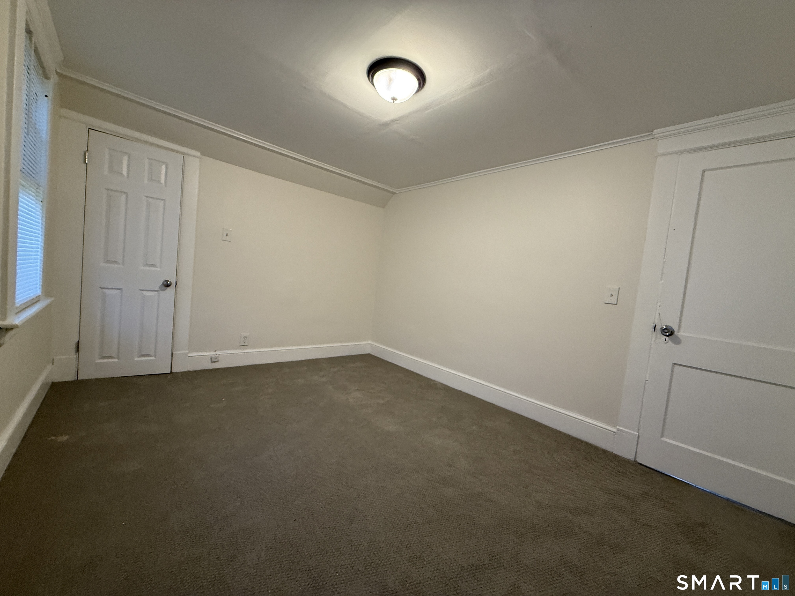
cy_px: 298
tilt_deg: -2.4
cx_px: 398
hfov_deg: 102.1
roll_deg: -5.3
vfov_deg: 85.7
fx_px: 322
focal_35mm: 14
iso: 250
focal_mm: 2.22
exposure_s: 1/60
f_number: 2.2
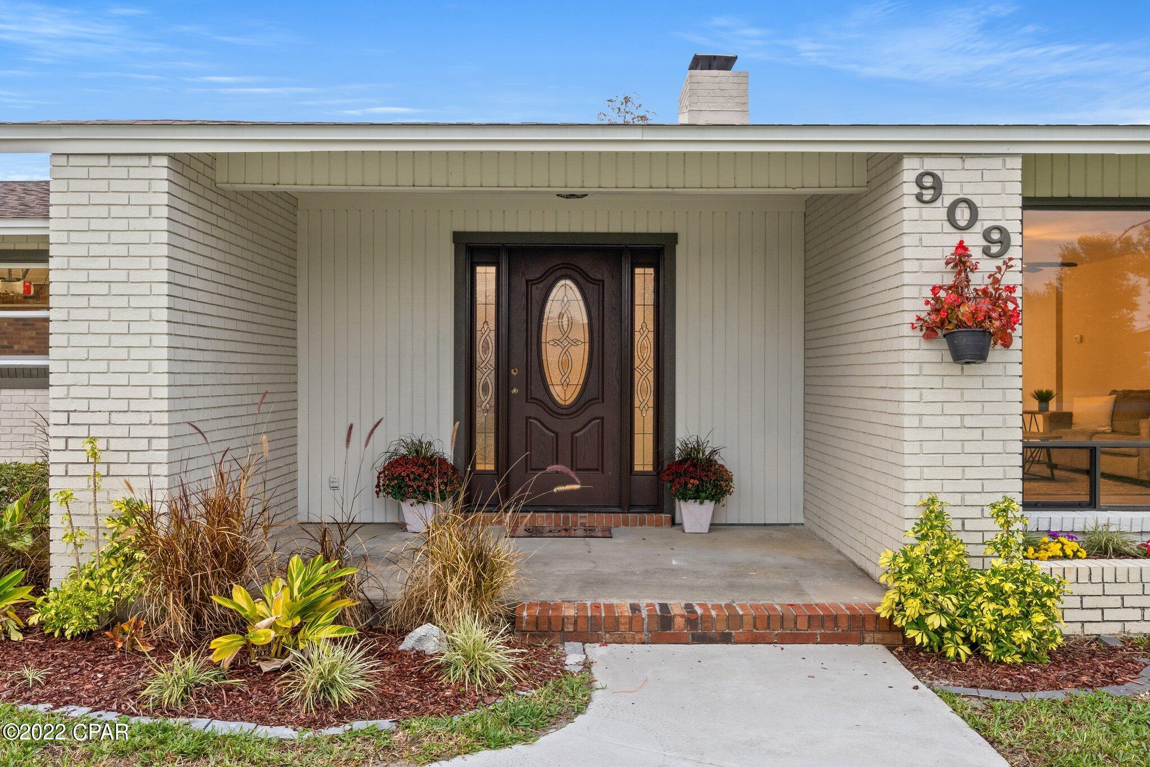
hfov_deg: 60.3
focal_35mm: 31
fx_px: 990
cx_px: 575
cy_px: 384
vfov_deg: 42.3
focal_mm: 21
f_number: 10
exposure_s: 1/5
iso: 500
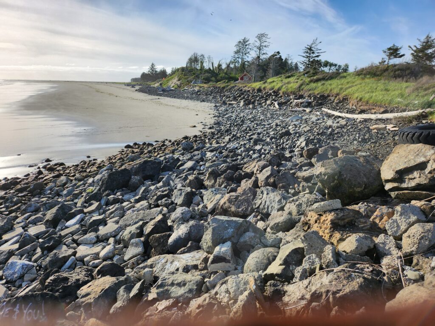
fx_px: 302
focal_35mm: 24
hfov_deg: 71.6
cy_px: 163
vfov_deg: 56.8
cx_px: 218
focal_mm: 5
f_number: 1.8
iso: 50
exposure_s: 1/3291
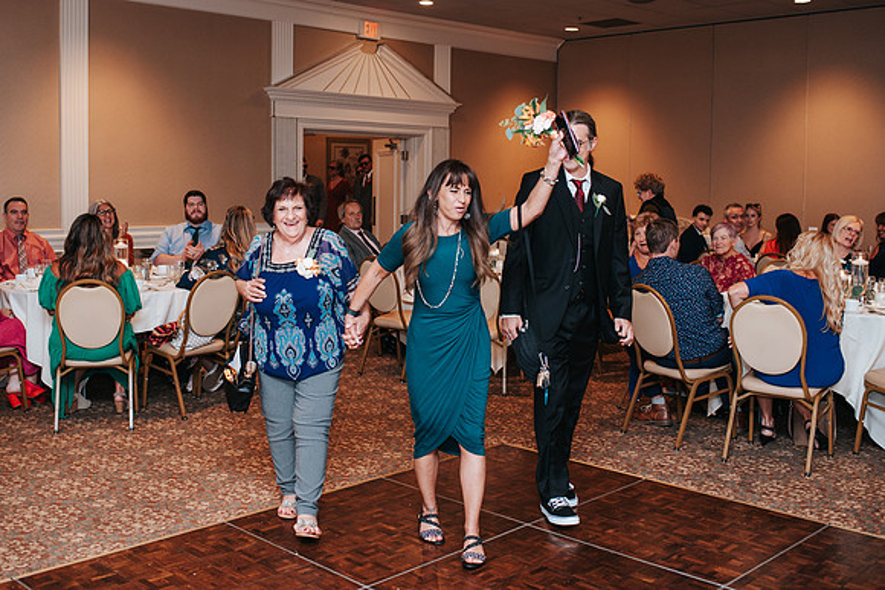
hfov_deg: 47.3
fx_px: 1009
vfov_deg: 32.5
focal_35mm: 41
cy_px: 244
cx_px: 405
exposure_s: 1/160
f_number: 2.8
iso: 1000
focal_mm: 35
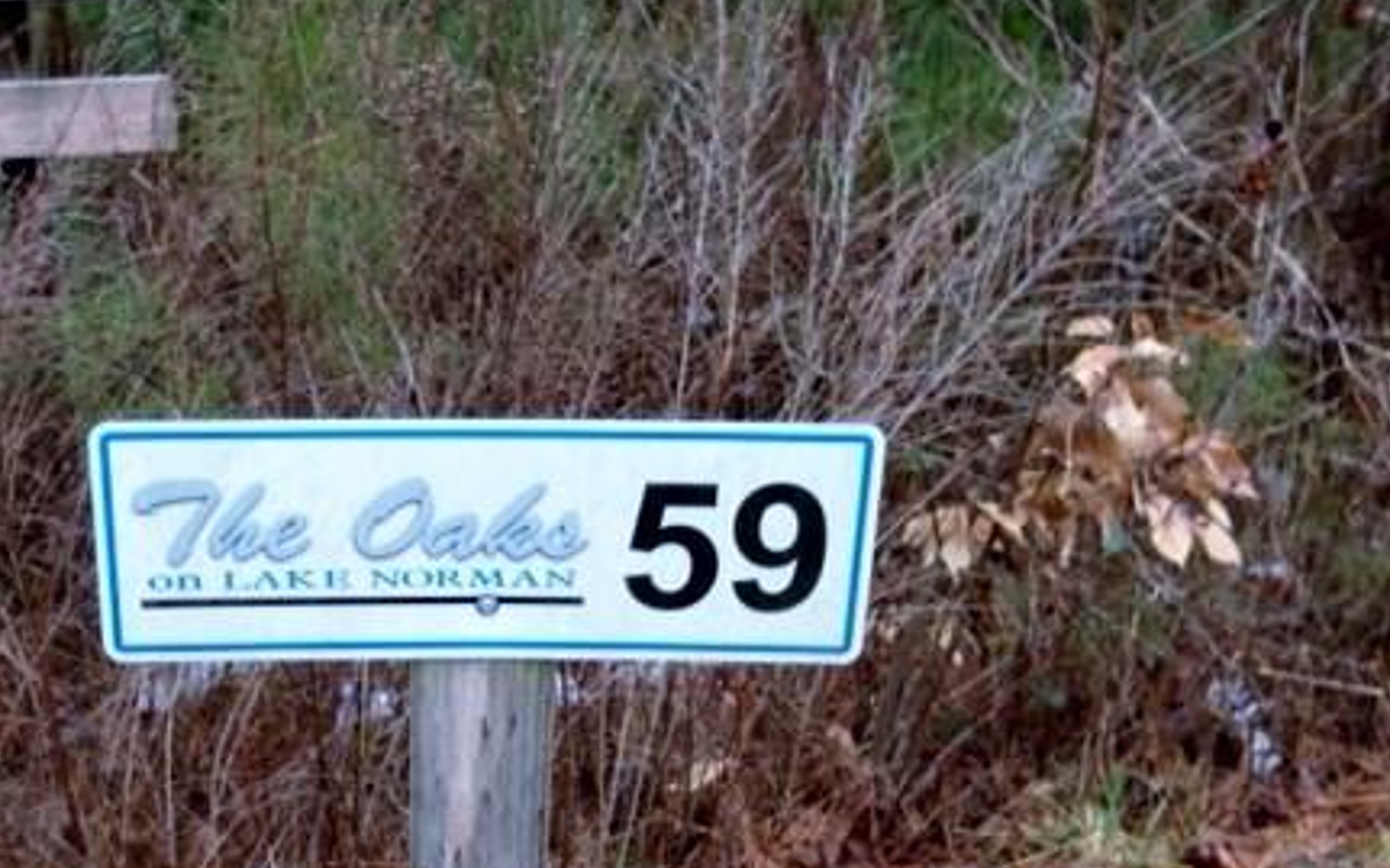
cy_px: 655
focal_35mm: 52
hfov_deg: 38.4
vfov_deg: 24.6
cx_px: 461
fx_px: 1969
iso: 50
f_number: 2.4
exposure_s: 1/147
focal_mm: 4.12
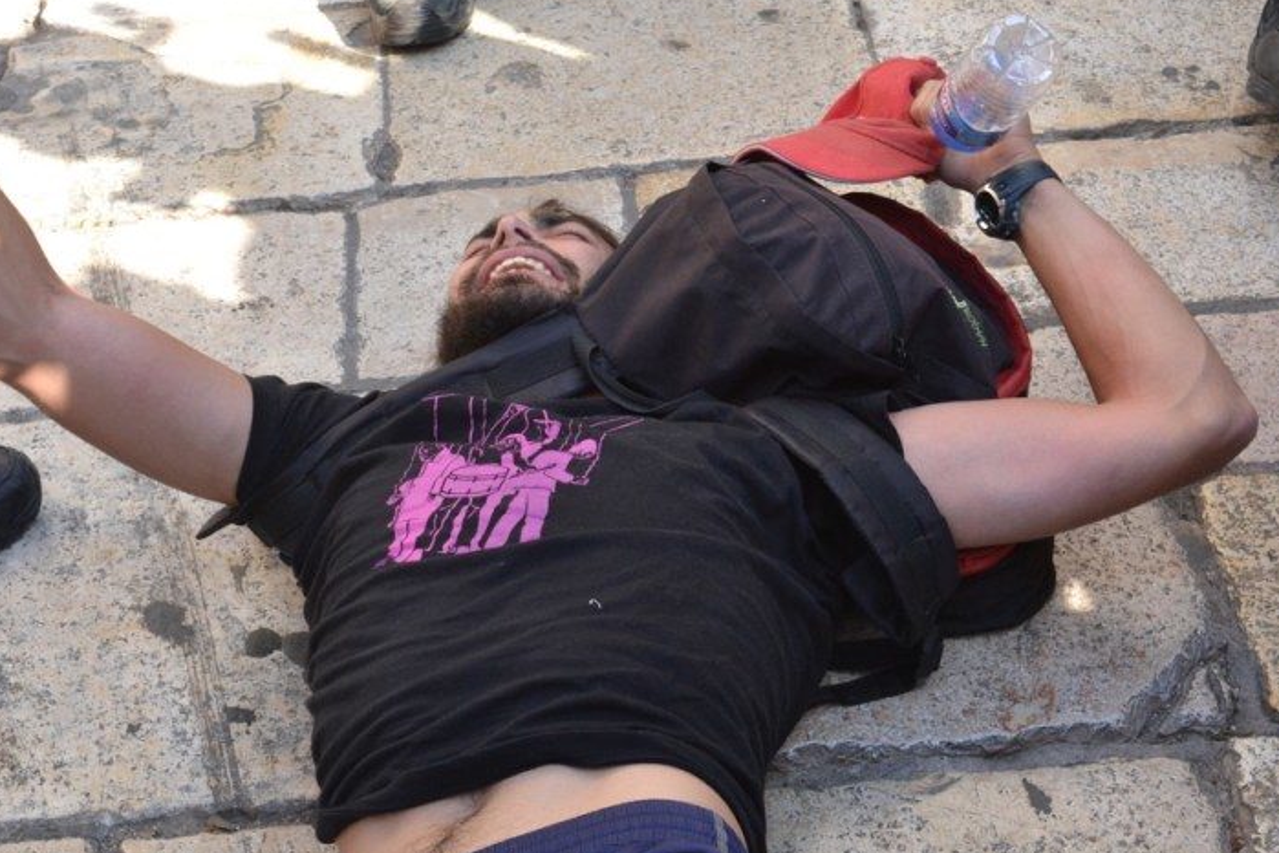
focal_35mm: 70
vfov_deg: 19.5
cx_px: 545
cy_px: 397
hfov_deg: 28.8
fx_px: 2487
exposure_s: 1/200
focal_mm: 34
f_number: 9
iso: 800
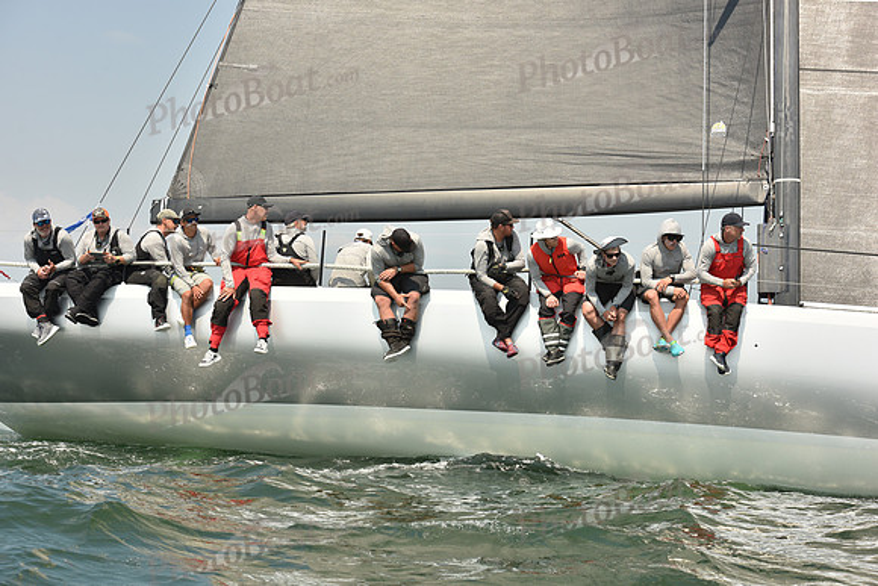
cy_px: 293
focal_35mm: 78
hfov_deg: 26.0
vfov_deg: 17.5
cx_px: 439
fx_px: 1903
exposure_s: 1/800
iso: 250
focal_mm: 78
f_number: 8
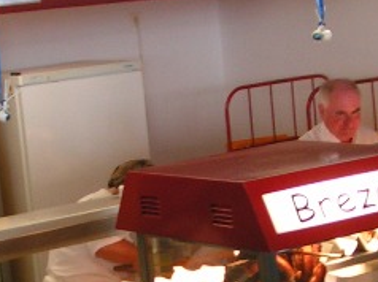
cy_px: 260
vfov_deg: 11.5
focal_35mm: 128
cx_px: 195
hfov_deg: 15.4
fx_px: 1396
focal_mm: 5.8
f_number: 2.8
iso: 80
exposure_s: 1/40
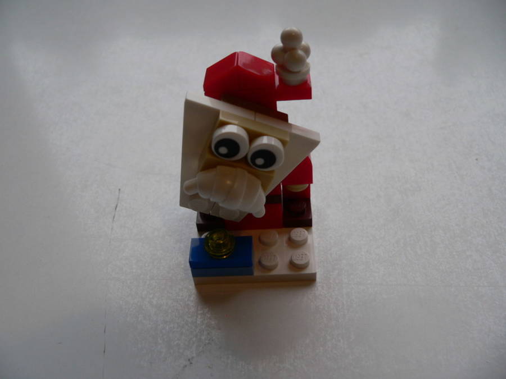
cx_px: 253
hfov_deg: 51.4
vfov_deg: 39.7
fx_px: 526
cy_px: 190
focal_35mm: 36
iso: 80
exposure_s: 1/60
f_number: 2.8
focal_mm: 6
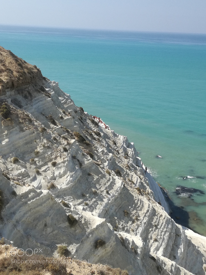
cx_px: 103
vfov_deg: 36.8
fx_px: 413
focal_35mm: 52
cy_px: 138
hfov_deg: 28.0
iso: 50
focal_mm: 3.79
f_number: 2
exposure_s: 1/1381
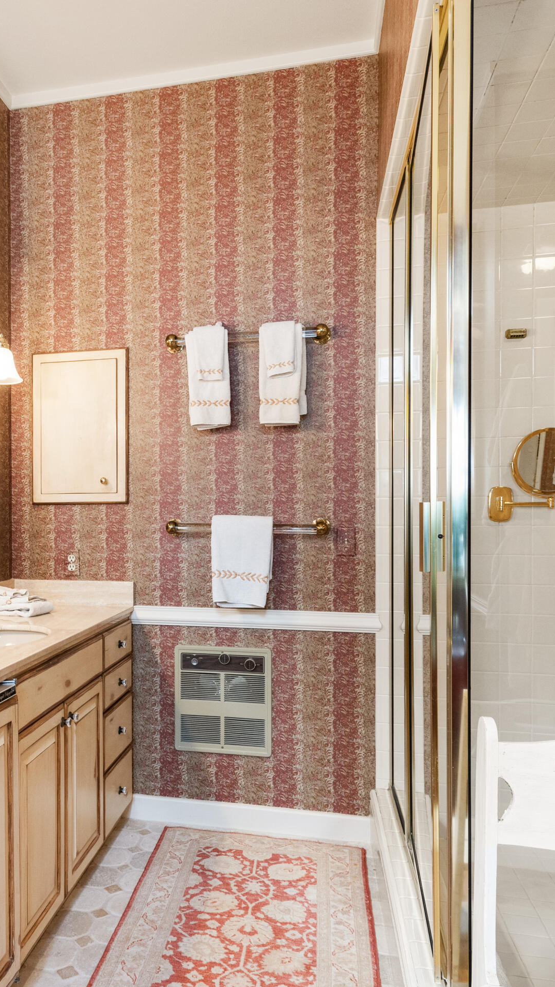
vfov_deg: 67.9
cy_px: 509
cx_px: 125
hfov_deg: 40.1
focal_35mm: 28
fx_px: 732
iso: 640
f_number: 7.1
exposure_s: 1/15
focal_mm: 17
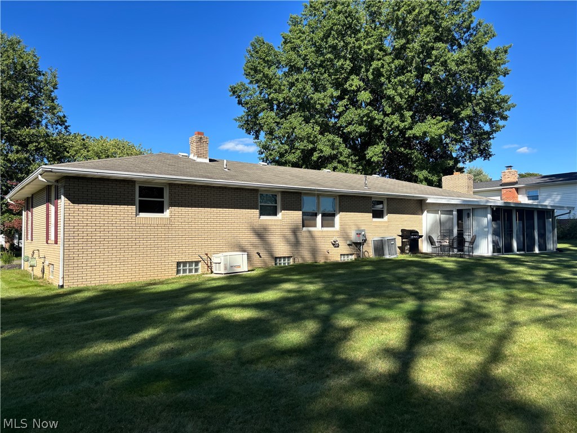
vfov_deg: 53.1
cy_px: 216
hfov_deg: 67.3
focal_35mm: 26
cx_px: 288
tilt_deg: +2.2
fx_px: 433
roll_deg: -0.2
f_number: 1.6
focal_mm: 5.96
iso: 50
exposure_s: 1/2024
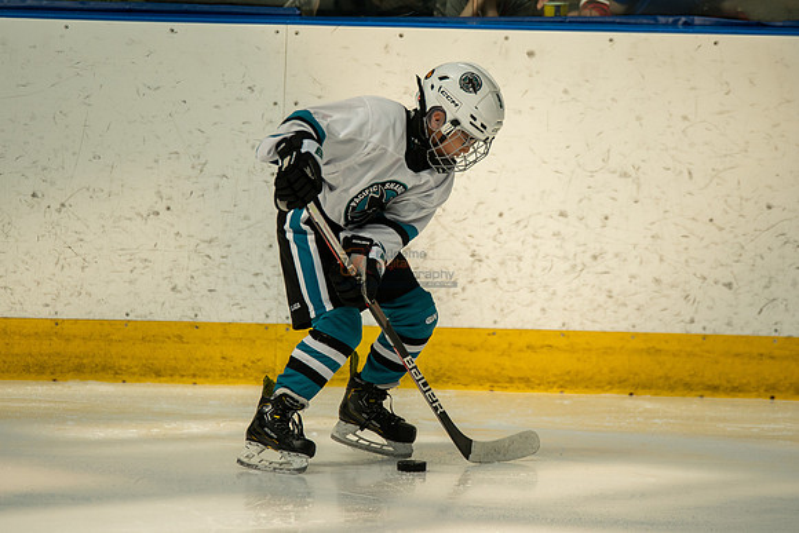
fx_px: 9411
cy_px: 202
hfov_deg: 4.9
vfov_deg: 3.2
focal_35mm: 424
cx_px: 407
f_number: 3.2
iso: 1600
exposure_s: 1/6400
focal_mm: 300
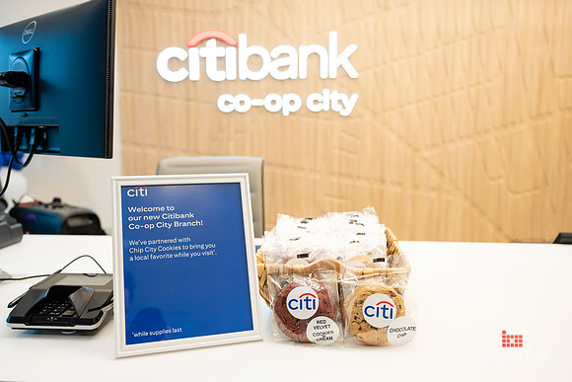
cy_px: 192
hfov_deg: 60.5
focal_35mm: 31
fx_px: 490
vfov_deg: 42.5
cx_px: 284
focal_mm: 29.5
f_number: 3.2
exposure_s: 1/200
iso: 400
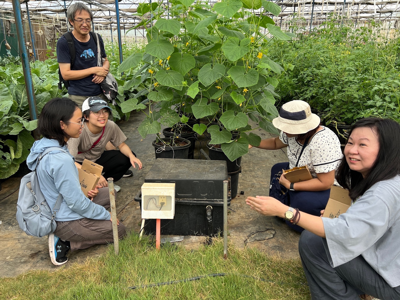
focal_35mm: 26
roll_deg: -0.9
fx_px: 300
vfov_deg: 53.1
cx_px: 200
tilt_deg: -17.5
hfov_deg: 67.3
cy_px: 150
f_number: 1.5
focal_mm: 5.7
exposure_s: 1/411
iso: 50
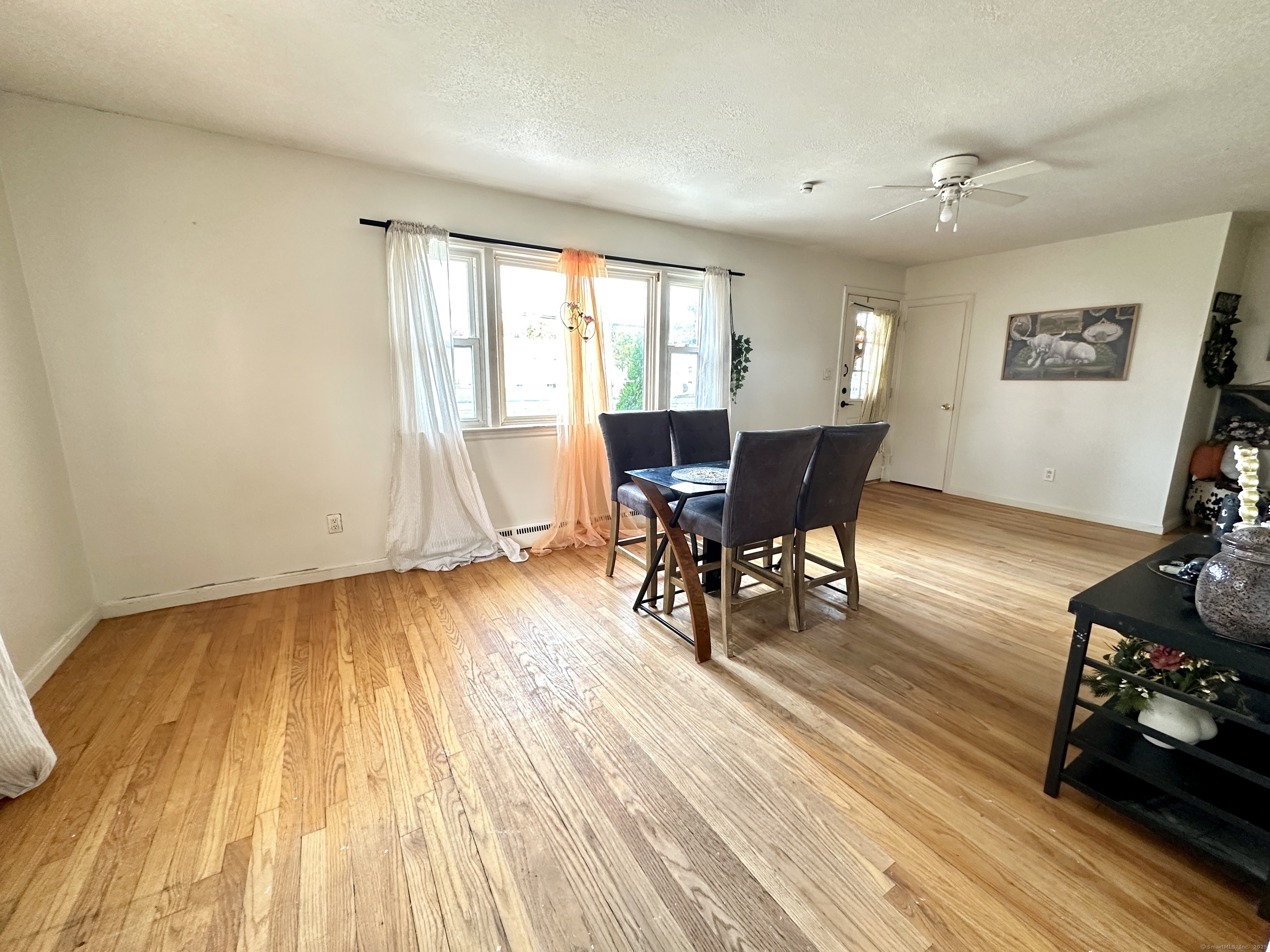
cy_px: 476
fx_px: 514
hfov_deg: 102.1
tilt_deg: -11.7
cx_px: 635
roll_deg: -0.5
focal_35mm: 14
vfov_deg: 85.7
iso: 320
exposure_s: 1/60
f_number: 2.2
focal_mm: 2.22
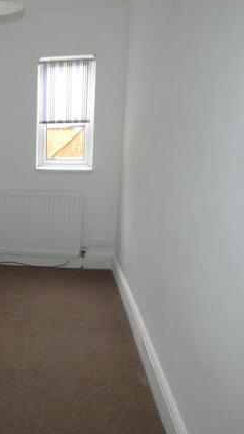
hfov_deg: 35.4
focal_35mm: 30
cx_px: 2
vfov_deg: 64.3
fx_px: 345
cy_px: 216
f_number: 2.8
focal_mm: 3.6
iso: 500
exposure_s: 1/60
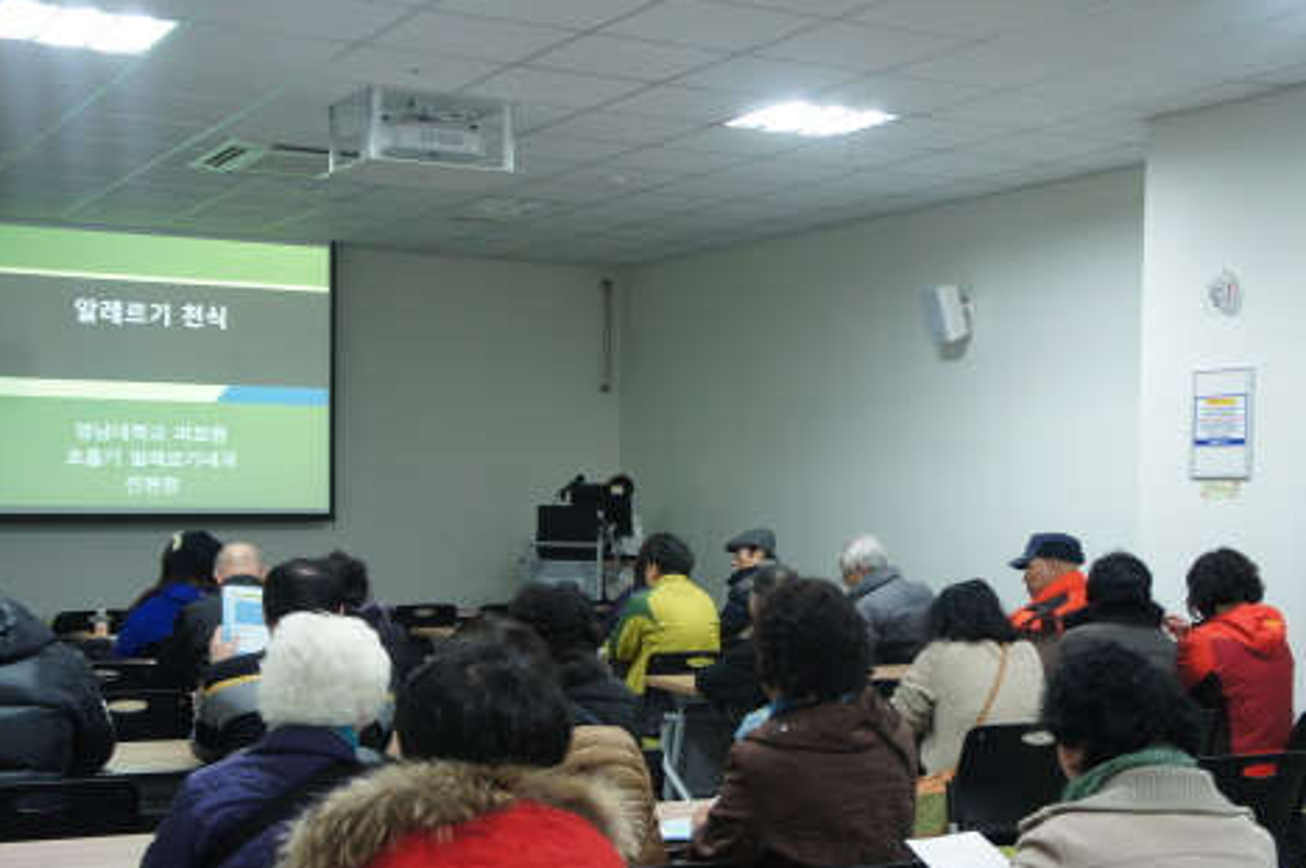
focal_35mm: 50
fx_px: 1800
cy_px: 547
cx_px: 681
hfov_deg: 39.9
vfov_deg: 27.0
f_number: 4
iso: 400
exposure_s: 1/40
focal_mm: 25
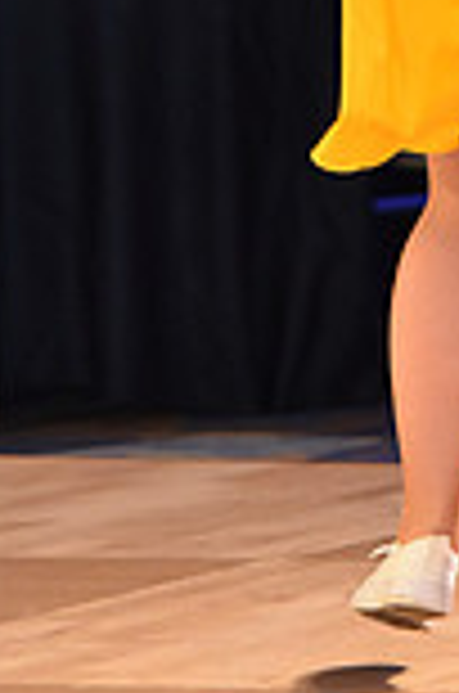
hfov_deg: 2.8
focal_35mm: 491
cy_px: -243
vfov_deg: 4.2
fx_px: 9432
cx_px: 817
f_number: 4.5
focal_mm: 130
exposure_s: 1/250
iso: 2000
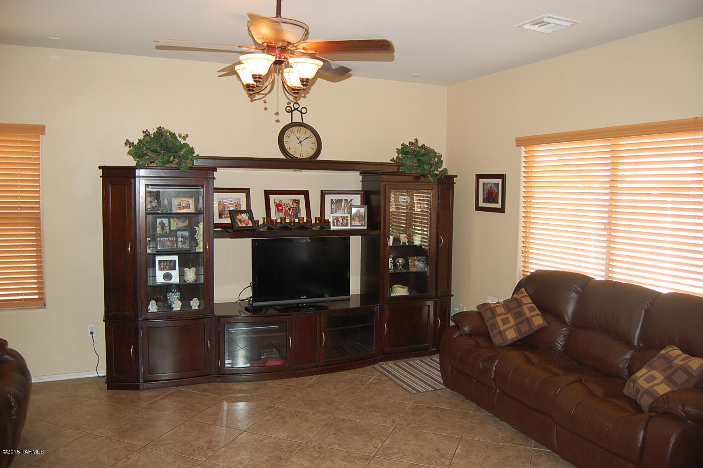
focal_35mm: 27
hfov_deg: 67.4
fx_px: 527
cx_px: 352
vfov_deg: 47.8
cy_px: 234
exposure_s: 1/60
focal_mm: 18
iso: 400
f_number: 3.5
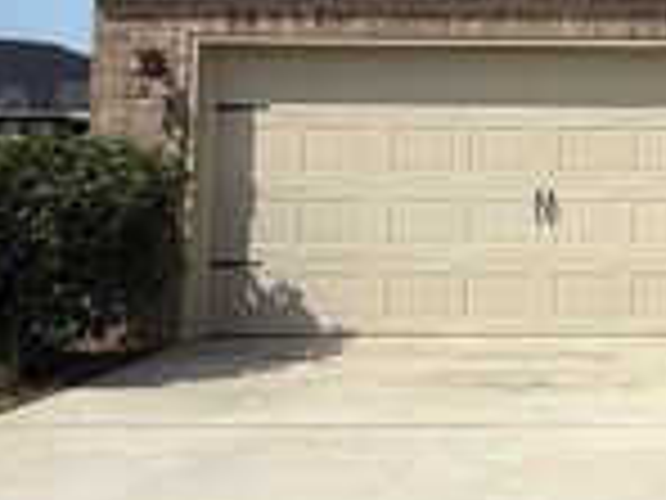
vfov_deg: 22.7
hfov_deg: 25.8
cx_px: 891
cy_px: 52
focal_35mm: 63
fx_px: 1212
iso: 50
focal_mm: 2.22
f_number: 2.2
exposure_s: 1/2717
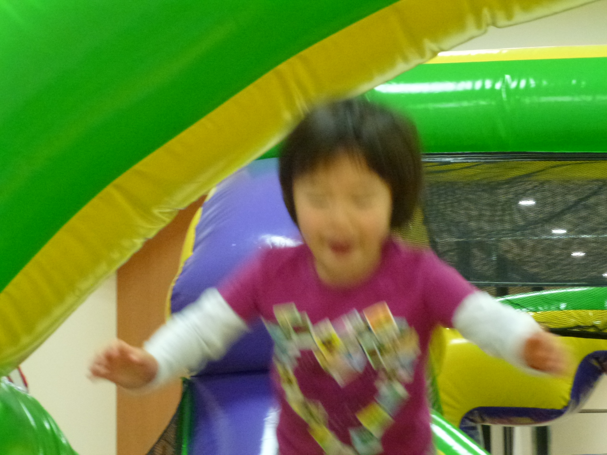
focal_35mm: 155
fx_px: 2718
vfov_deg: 9.6
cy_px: 228
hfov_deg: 12.7
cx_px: 304
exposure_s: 1/50
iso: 800
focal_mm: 27.7
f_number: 5.3
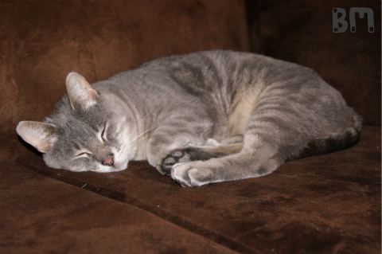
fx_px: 557
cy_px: 127
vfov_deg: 25.7
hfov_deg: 37.9
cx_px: 191
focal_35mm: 52
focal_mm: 35
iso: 400
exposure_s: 1/60
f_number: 5.6
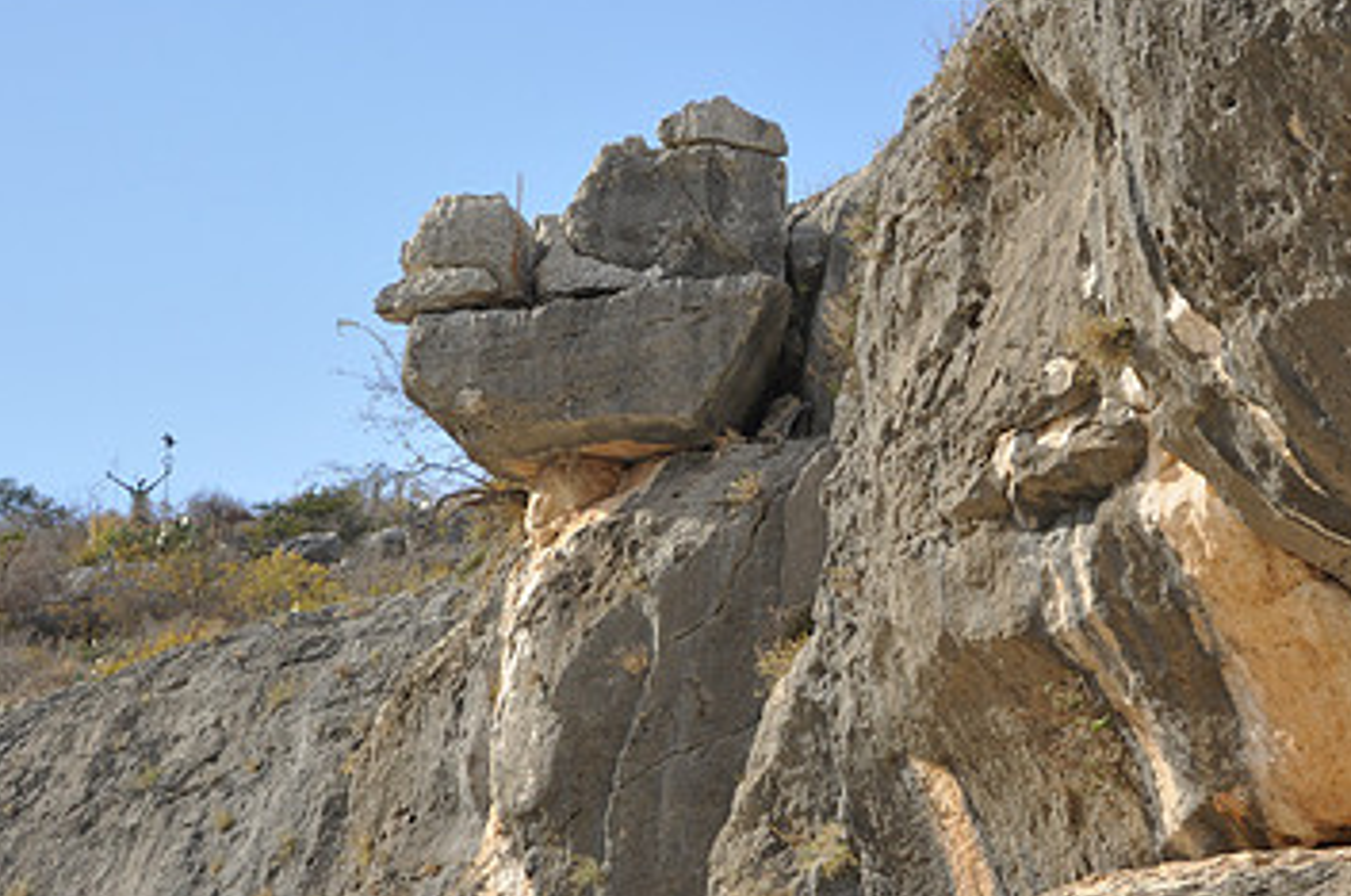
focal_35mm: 143
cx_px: 831
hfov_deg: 14.4
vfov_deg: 9.6
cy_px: 377
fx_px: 5357
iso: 200
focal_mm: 58
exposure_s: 1/160
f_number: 6.3
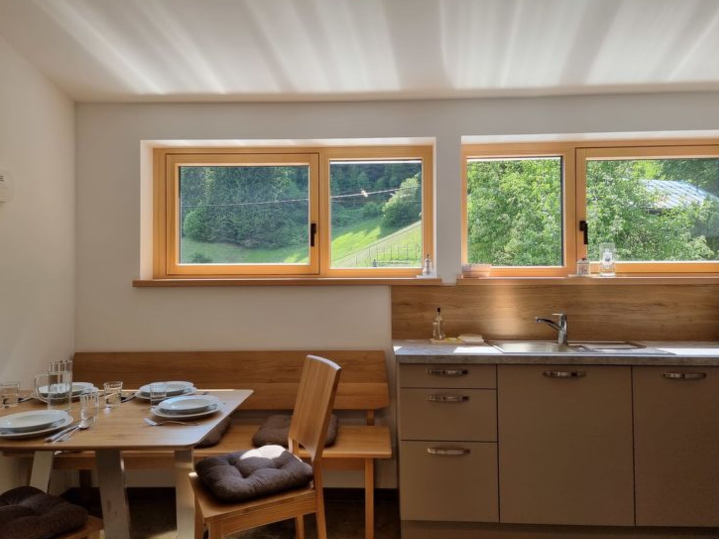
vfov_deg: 54.9
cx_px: 355
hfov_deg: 69.4
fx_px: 519
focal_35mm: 25
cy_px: 270
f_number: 1.8
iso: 50
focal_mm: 6.7
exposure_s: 1/135
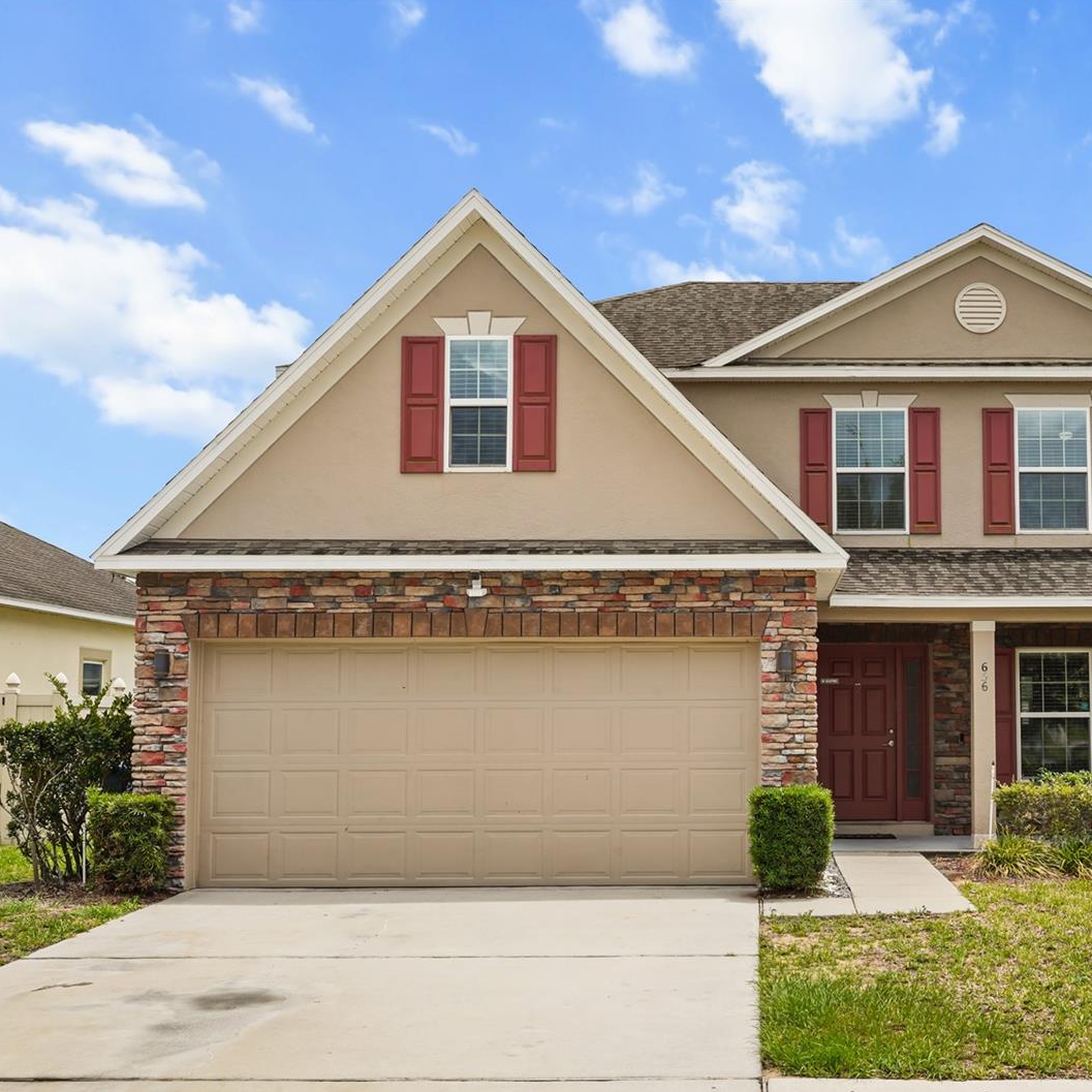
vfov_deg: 37.6
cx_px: 770
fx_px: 1606
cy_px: 545
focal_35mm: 45
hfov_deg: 37.0
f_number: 16
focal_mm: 35
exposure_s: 1/80
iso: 125
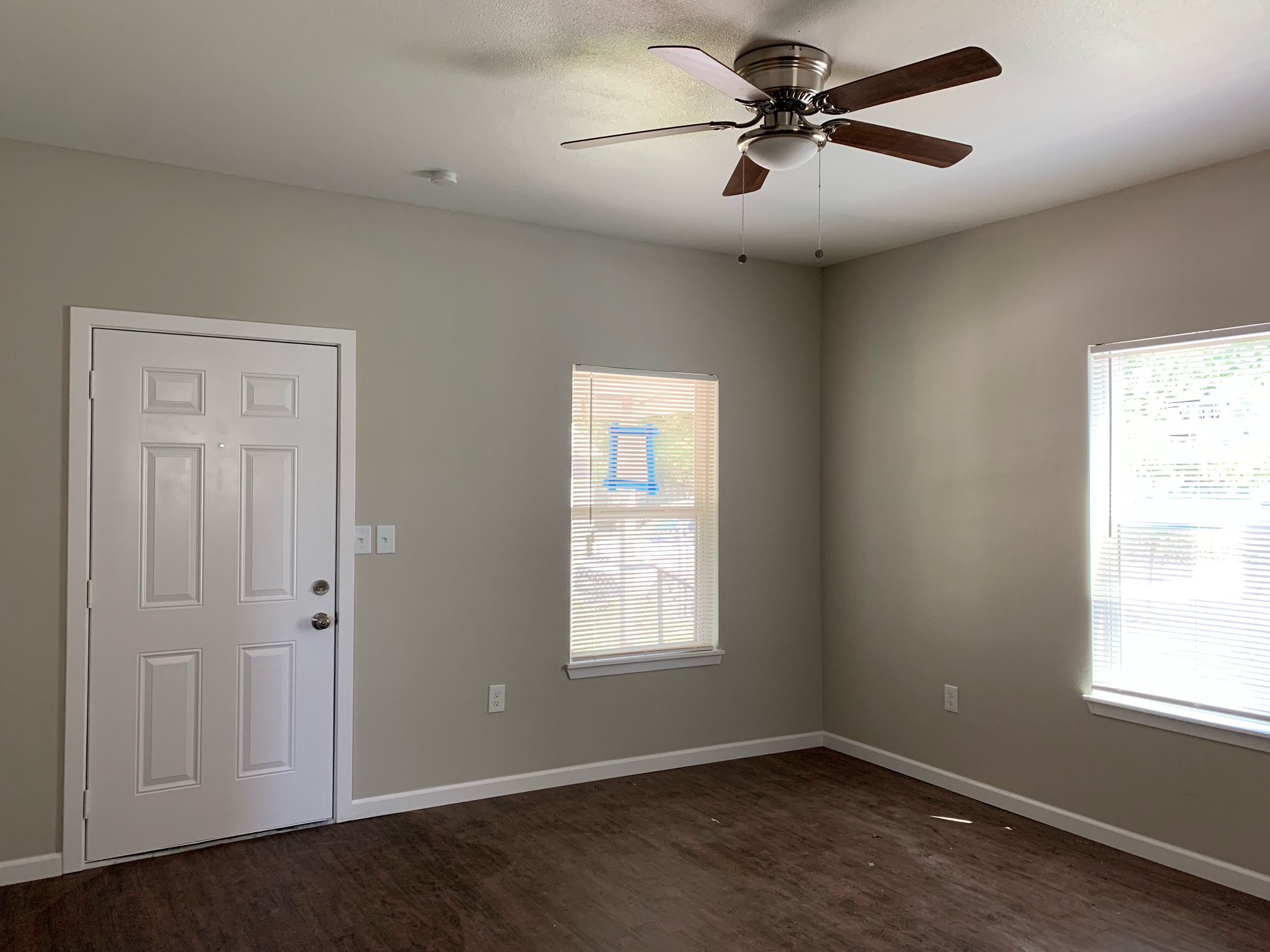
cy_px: 476
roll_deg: -0.1
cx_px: 635
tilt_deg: +1.4
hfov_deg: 67.3
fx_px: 954
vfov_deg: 53.1
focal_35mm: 26
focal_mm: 4.25
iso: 125
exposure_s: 1/60
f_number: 1.8
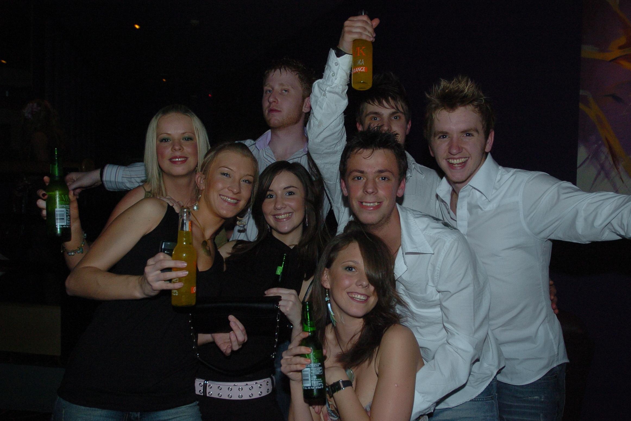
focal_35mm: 30
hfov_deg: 61.9
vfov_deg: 43.6
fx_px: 526
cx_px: 316
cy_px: 210
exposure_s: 1/50
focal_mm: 20
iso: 500
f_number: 4
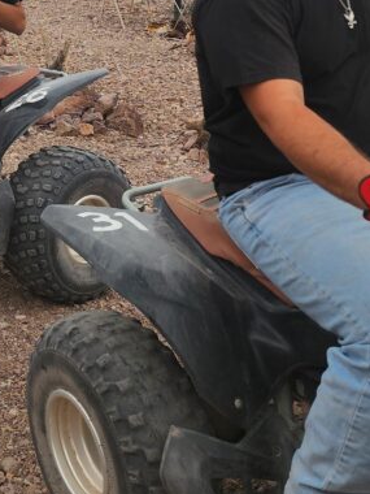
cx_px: -61
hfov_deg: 22.1
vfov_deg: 29.2
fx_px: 884
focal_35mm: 62
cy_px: 0
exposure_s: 1/180
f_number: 1.8
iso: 20
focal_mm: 6.4
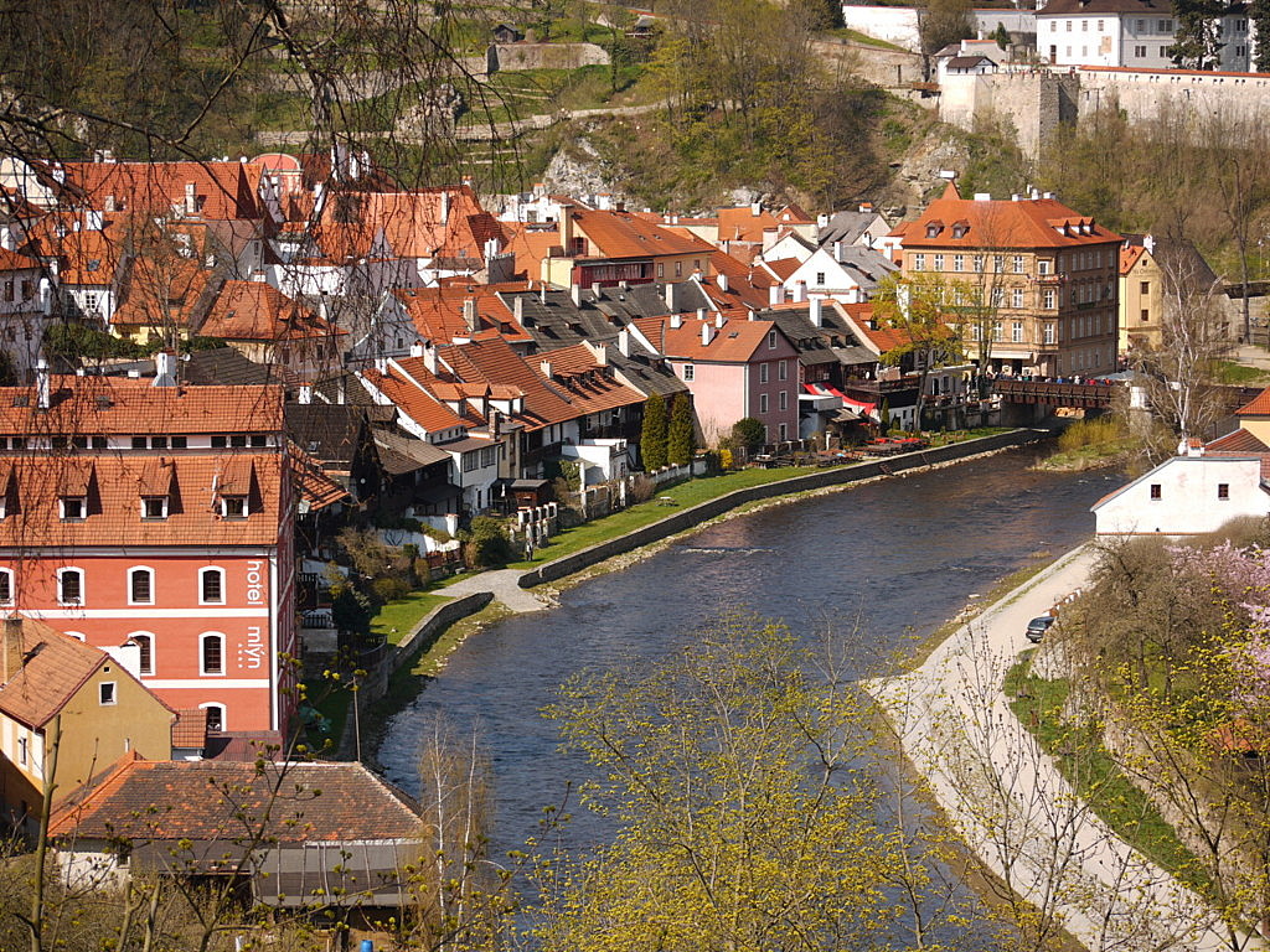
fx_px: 3742
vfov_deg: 14.5
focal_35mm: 102
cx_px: 635
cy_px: 476
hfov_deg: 19.3
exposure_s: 1/400
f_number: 6.3
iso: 100
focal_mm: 51
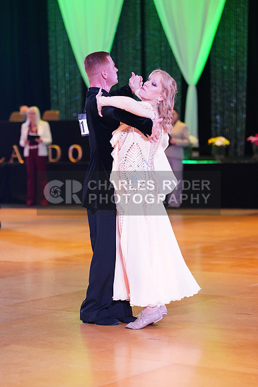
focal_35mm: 115
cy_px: 194
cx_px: 129
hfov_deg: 11.9
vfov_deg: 17.8
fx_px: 1235
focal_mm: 115
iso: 5000
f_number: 2.8
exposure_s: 1/400
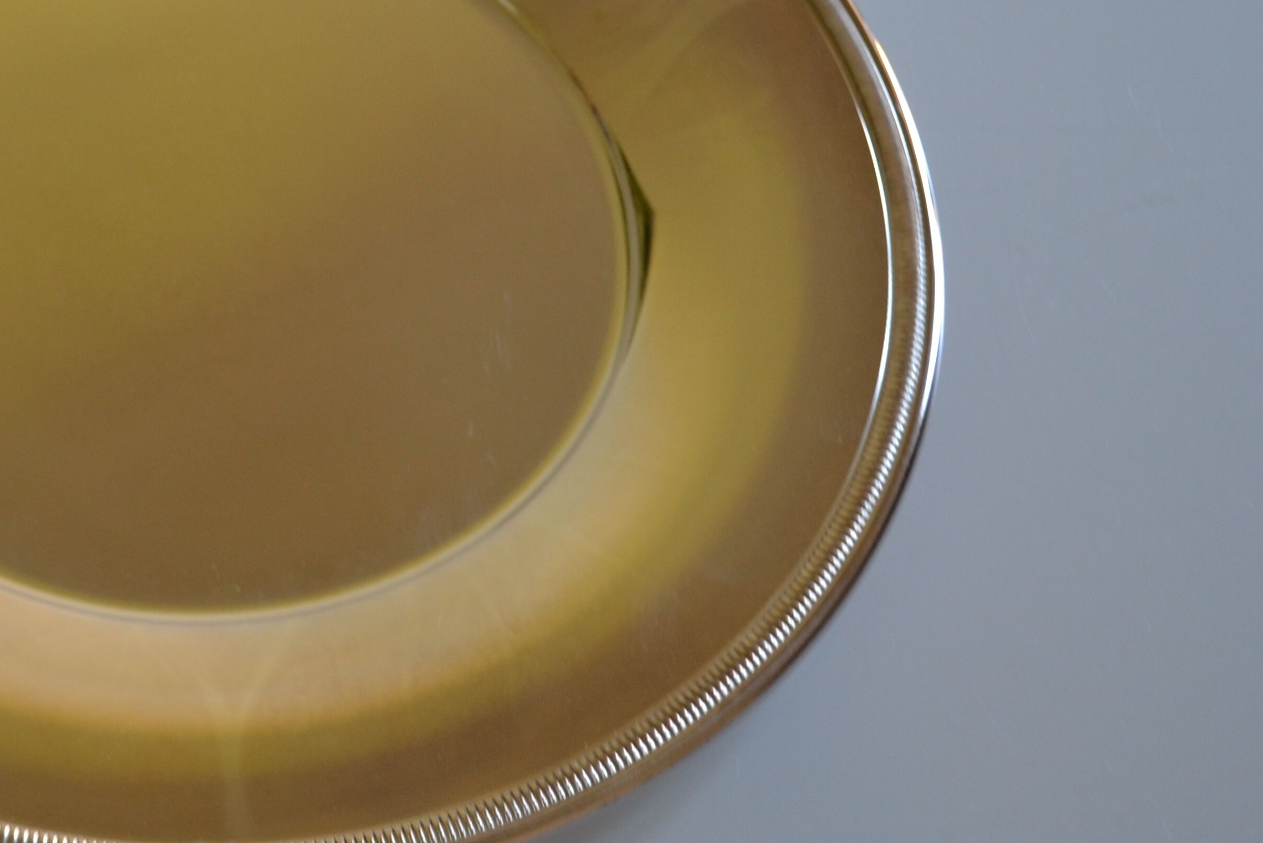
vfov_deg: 14.8
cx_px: 150
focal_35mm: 92
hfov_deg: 21.7
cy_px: 236
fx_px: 3228
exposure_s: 1/30
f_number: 4.8
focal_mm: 32
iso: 400
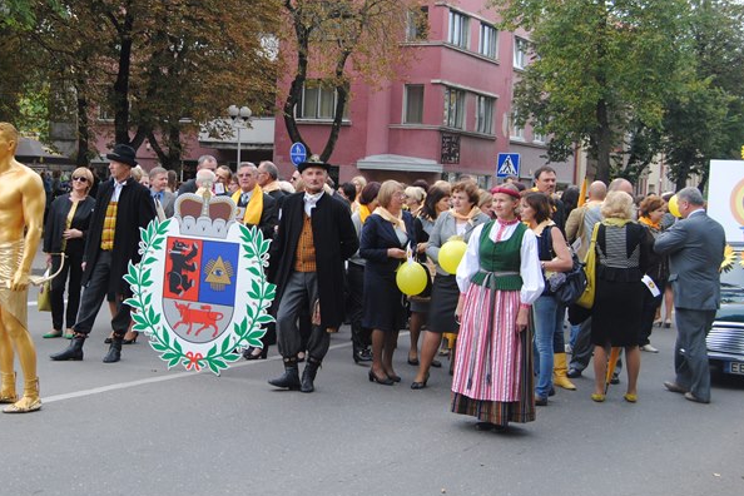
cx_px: 234
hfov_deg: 36.4
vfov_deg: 25.0
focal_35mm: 54
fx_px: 1116
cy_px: 195
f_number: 5.6
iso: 180
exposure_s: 1/125
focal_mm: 26
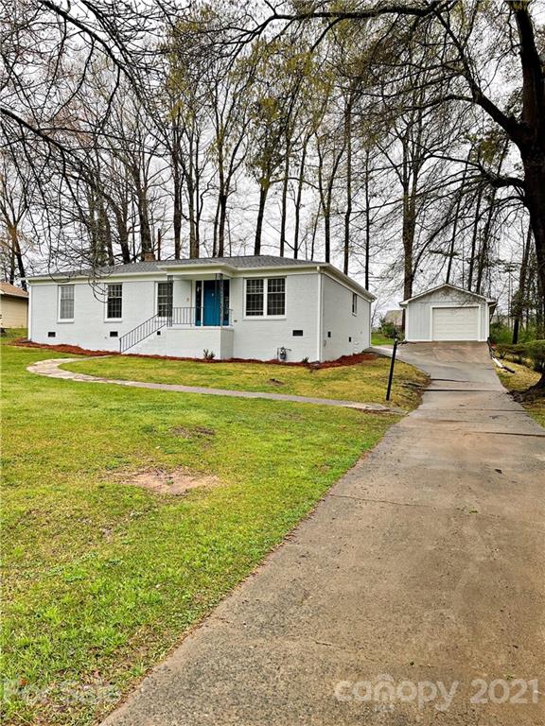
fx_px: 546
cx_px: 272
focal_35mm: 26
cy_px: 363
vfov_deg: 67.3
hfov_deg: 53.1
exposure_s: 1/460
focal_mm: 4.2
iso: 32
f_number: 1.6
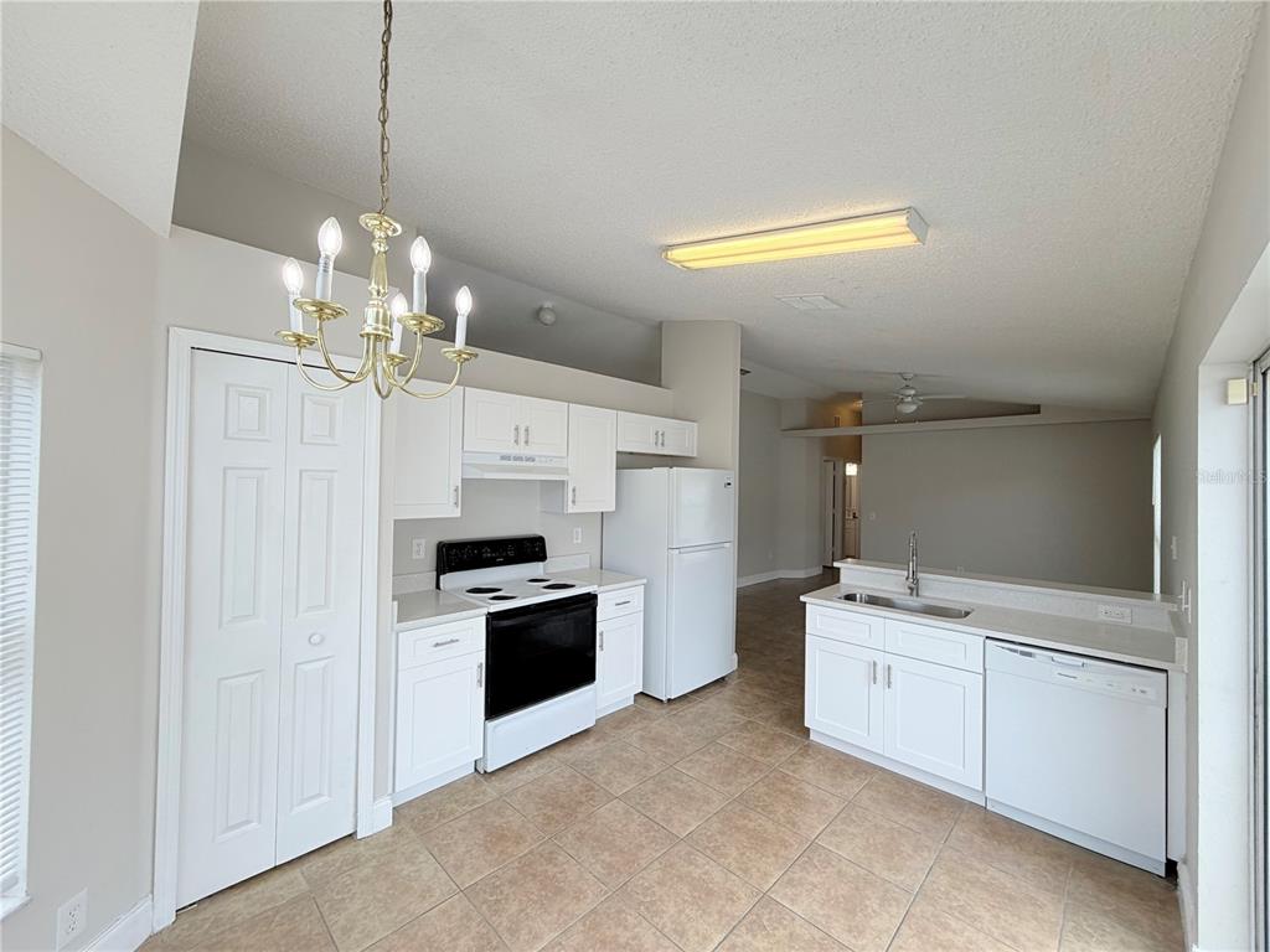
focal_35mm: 14
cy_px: 476
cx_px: 635
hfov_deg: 102.1
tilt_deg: +0.2
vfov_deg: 85.7
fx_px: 514
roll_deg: -1.8
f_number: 2.2
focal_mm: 2.22
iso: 64
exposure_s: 1/120
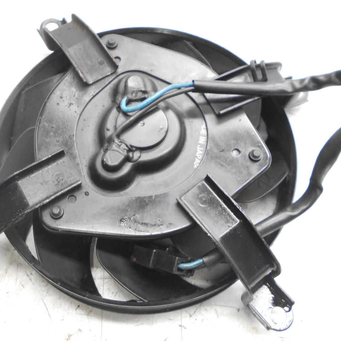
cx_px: 144
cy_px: 173
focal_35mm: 39
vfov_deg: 42.8
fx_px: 435
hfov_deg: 42.7
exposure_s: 1/30
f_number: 3.2
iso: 250
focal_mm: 4.6
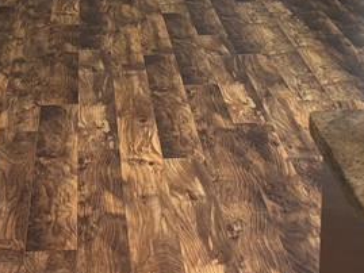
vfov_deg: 14.3
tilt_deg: -9.6
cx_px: 223
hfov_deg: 19.8
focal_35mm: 99
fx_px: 1041
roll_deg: -1.0
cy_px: -96
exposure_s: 1/60
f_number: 1.6
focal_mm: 5.96
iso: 100
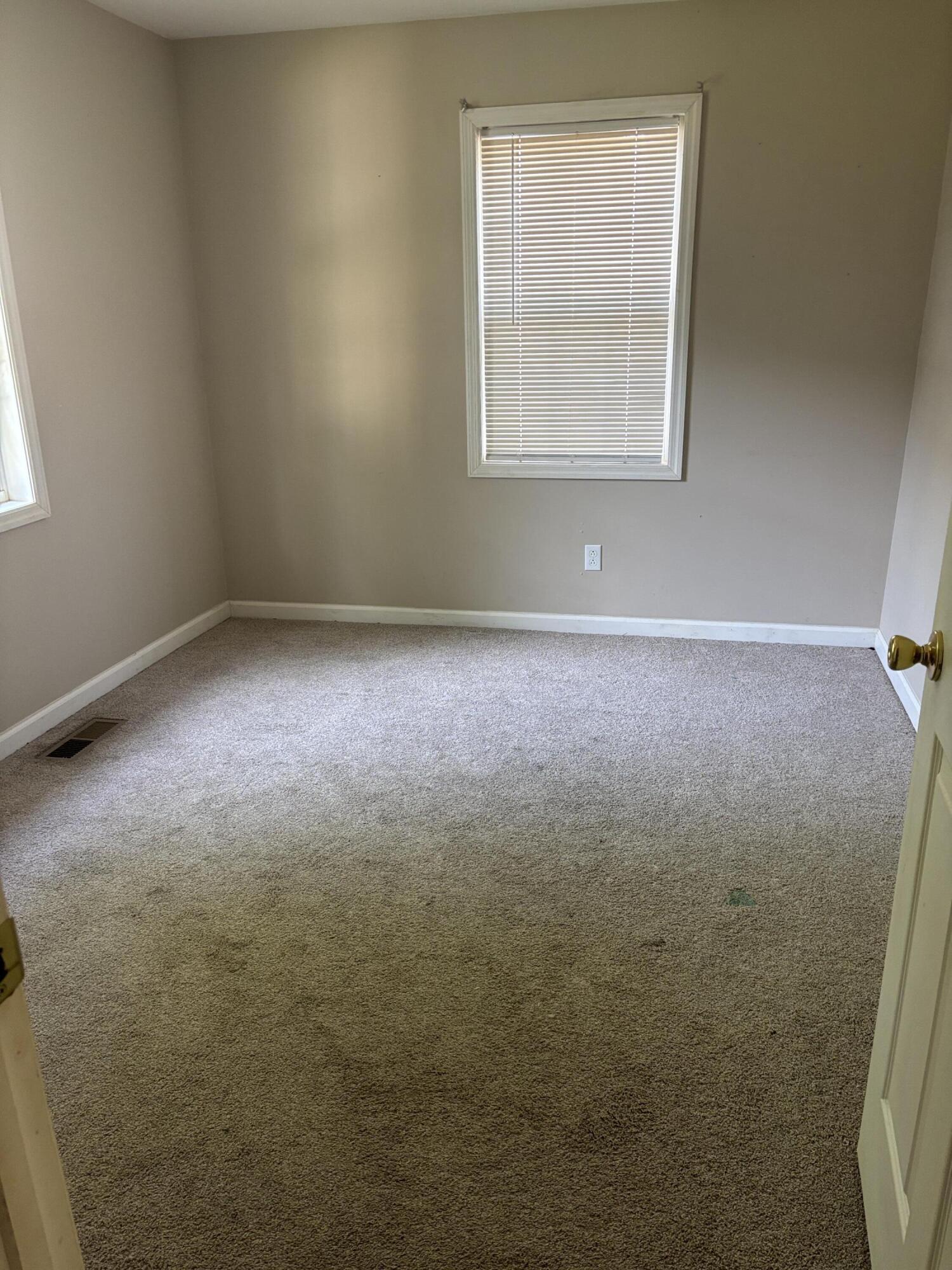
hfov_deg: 53.1
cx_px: 476
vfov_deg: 67.3
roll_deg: +0.7
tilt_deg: -17.6
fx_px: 953
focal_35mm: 26
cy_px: 635
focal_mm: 5.96
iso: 125
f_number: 1.6
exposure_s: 1/60
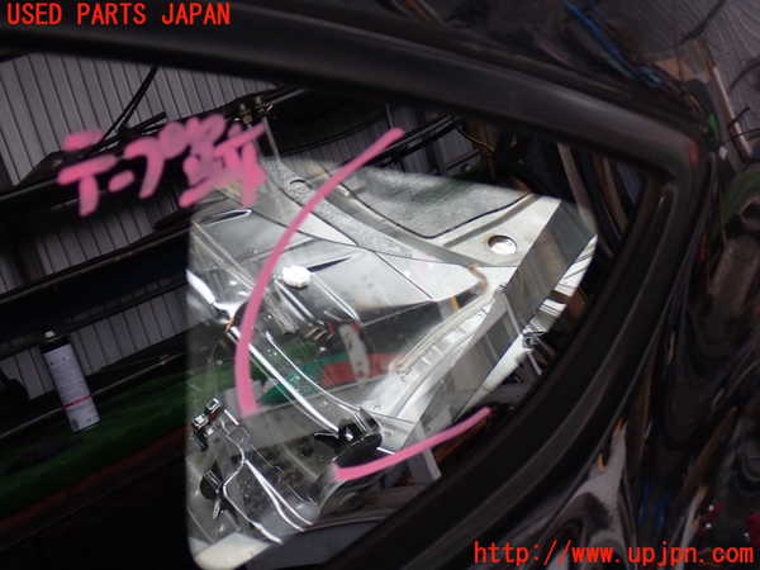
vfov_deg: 29.1
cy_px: 285
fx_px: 1098
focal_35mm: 50
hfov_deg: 38.2
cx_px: 380
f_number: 3.2
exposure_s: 1/60
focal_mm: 9.01
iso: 200
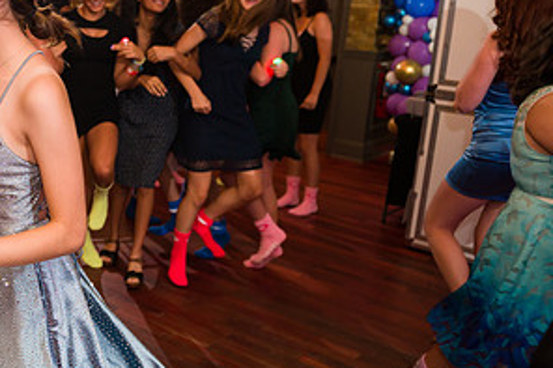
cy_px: 125
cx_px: 19
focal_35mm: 47
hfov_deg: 38.0
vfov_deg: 28.4
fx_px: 722
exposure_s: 1/125
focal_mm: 24
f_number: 3.2
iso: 1250
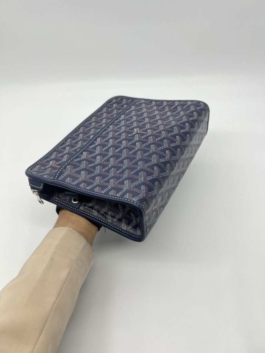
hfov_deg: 53.1
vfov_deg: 67.3
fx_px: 265
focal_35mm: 26
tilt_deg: -47.2
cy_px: 176
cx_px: 132
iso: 32
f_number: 1.5
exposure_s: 1/105
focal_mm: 5.7
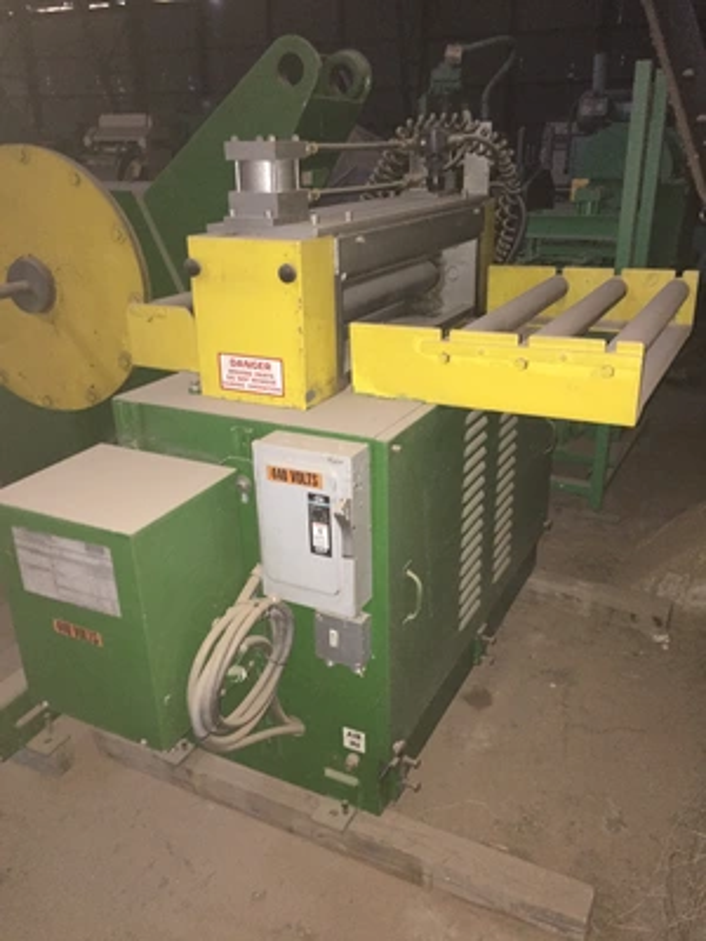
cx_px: 353
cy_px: 470
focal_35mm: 29
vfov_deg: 61.7
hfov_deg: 48.2
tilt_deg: -21.6
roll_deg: -0.1
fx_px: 789
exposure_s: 1/16
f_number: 2.2
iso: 320
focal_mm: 4.15
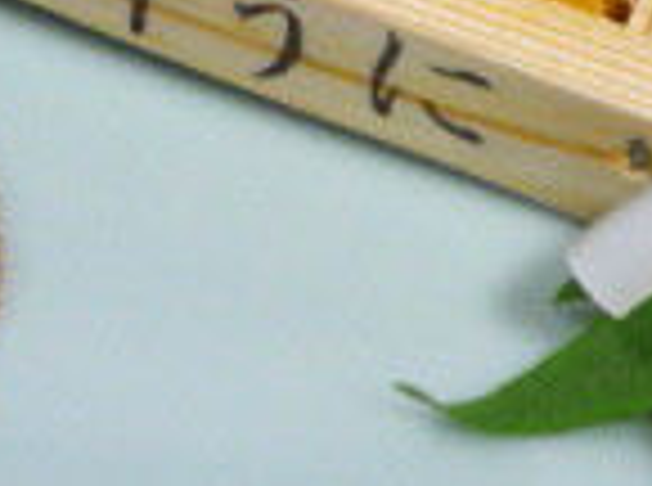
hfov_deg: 13.6
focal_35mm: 146
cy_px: -40
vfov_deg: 10.0
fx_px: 2743
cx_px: 306
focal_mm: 5.5
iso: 400
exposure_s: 1/15
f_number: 2.8
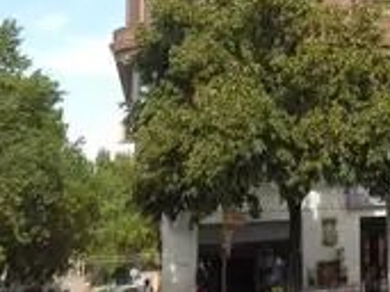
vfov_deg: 11.7
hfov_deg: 15.9
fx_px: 1317
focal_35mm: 117
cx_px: 527
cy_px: -235
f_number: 3.2
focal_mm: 4.5
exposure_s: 1/800
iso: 125
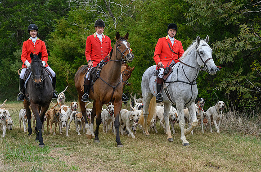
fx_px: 569
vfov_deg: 17.2
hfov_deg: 25.8
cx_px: 146
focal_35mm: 79
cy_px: 95
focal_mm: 70
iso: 2000
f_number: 5.6
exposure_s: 1/250
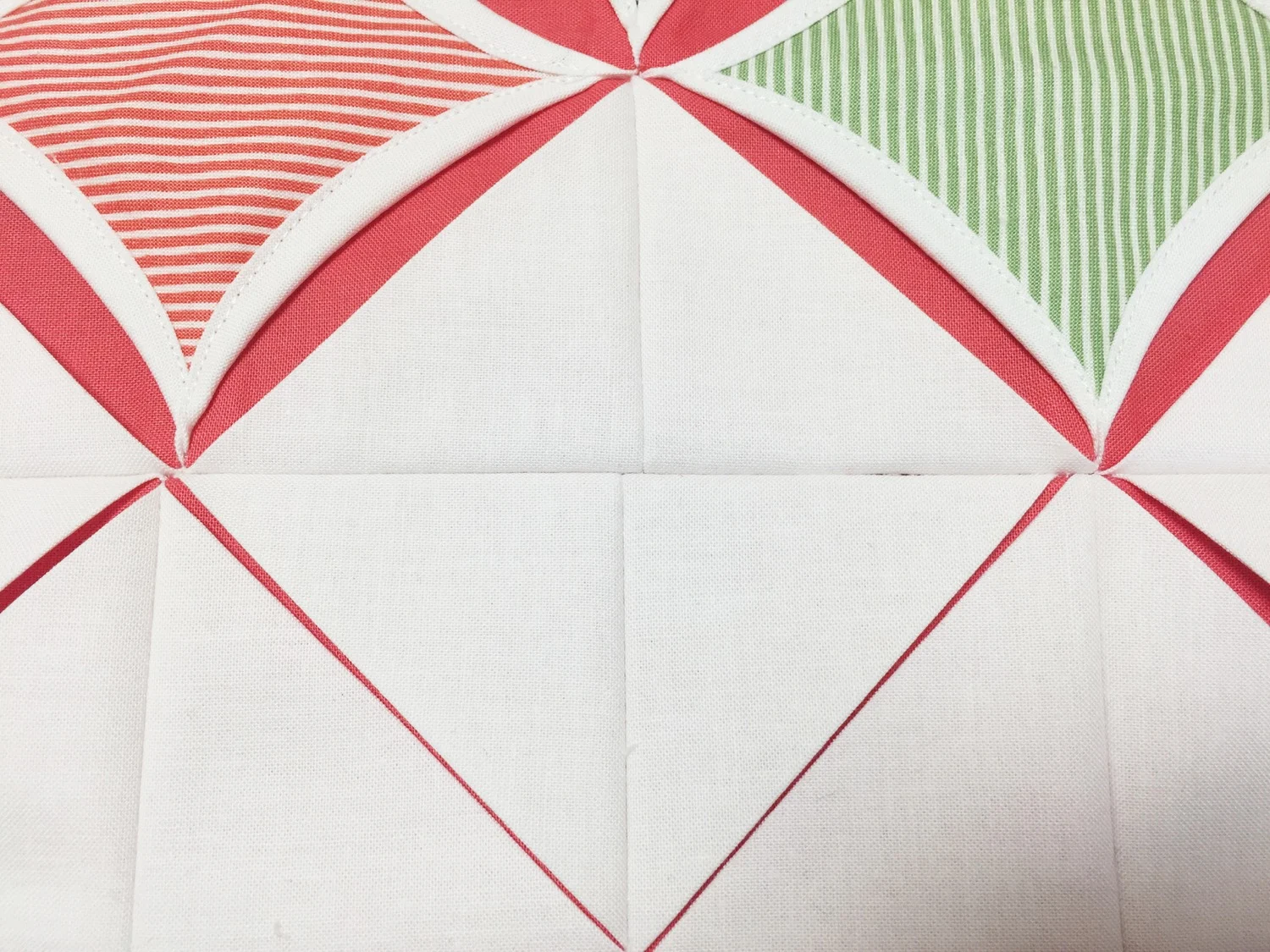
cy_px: 476
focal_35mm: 29
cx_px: 635
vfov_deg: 48.2
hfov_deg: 61.7
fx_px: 1064
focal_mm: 4.2
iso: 40
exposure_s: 1/50
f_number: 2.2
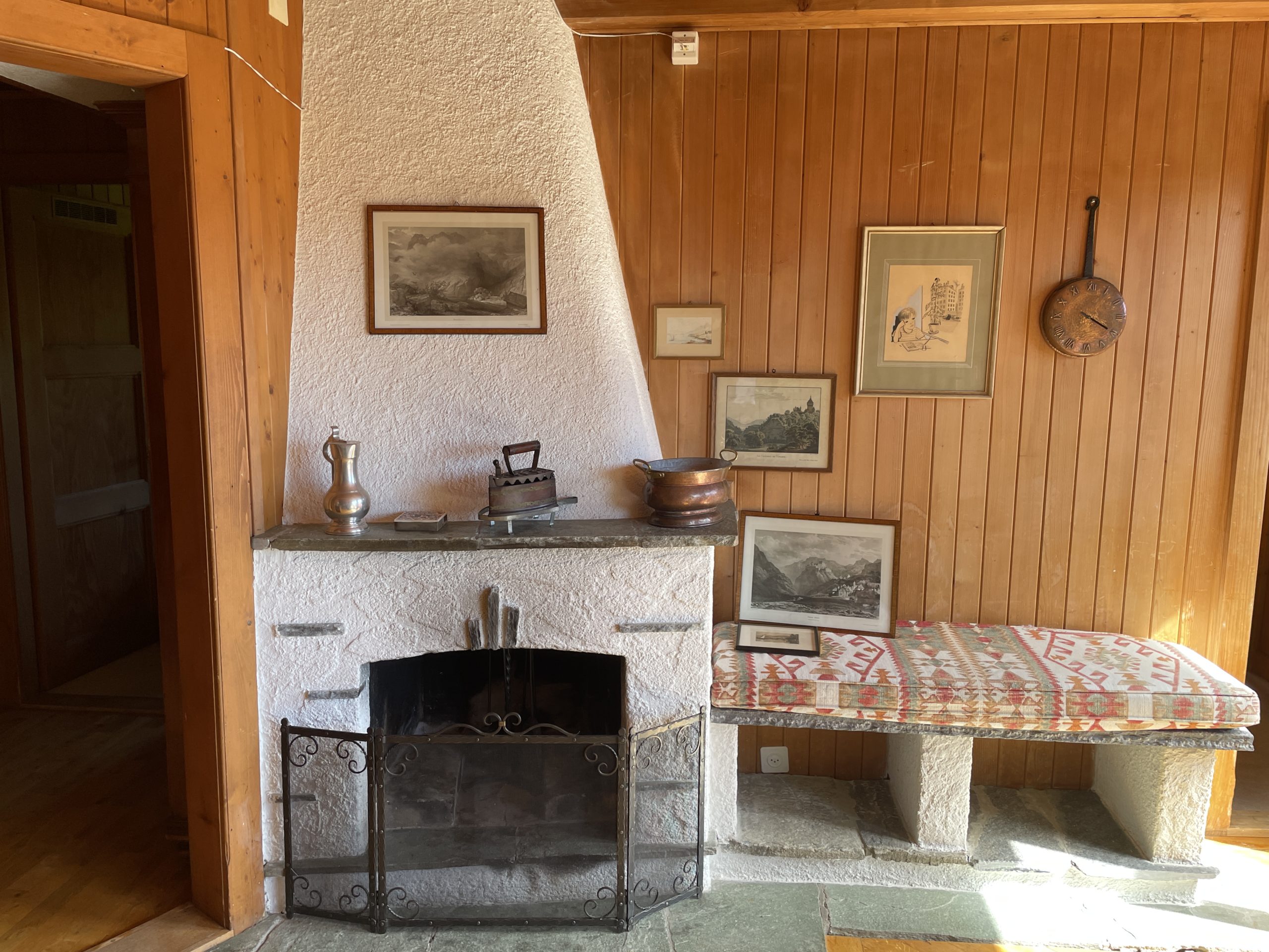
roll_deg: +0.5
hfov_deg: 67.3
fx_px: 953
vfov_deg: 53.1
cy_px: 476
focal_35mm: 26
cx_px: 634
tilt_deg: -9.7
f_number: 1.6
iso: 40
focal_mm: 4.2
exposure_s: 1/121
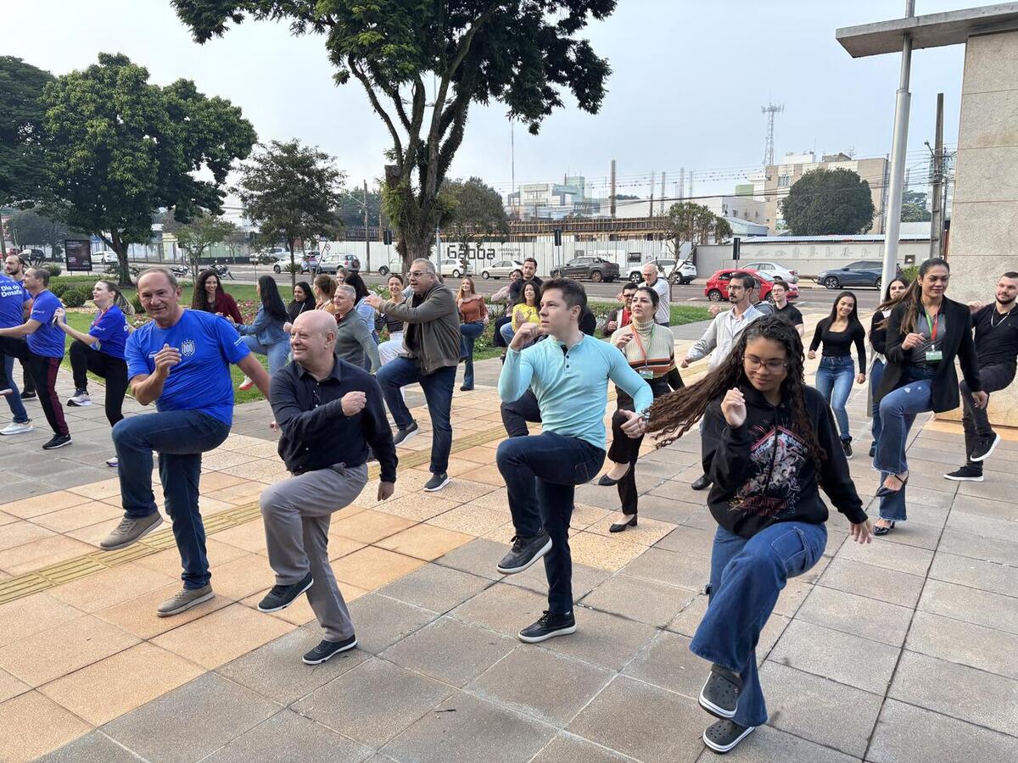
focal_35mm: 26
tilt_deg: -9.0
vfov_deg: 53.1
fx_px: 765
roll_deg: +0.4
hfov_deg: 67.3
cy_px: 382
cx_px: 509
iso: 50
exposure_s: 1/282
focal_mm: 5.96
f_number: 1.6
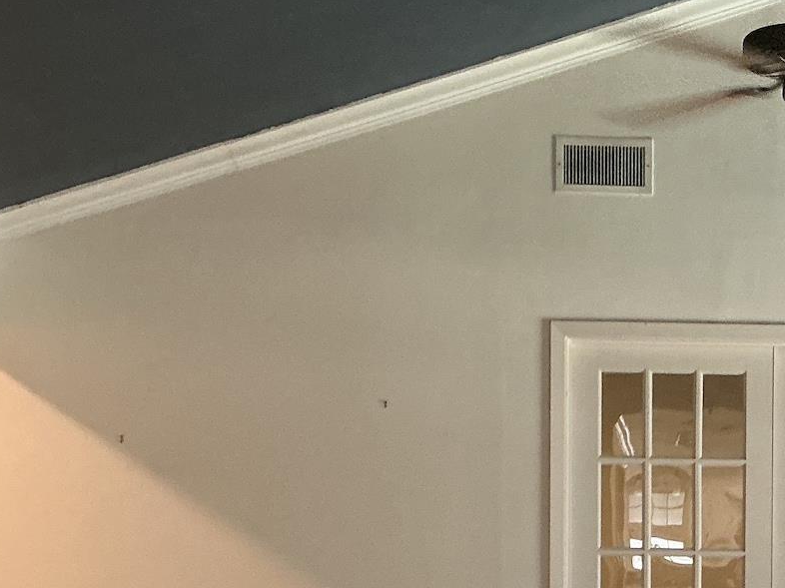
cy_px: 588
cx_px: 769
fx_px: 1655
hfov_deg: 25.5
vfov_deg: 19.6
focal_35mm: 73
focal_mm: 3
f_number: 1.8
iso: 160
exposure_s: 1/60
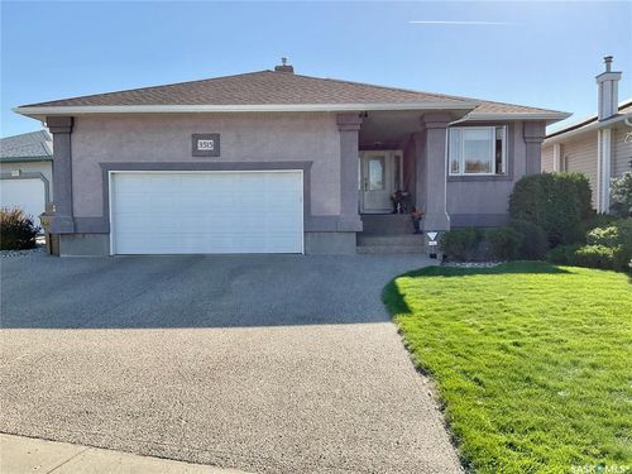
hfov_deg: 61.7
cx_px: 316
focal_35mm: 29
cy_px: 237
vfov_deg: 48.2
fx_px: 529
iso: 16
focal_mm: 3
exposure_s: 1/1675
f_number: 1.8
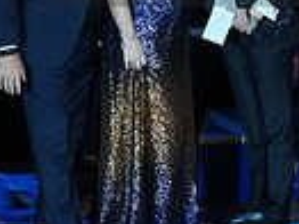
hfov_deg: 15.1
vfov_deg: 11.3
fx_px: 1105
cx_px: 306
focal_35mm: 128
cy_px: -54
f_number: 5
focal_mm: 30
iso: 2500
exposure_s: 1/320
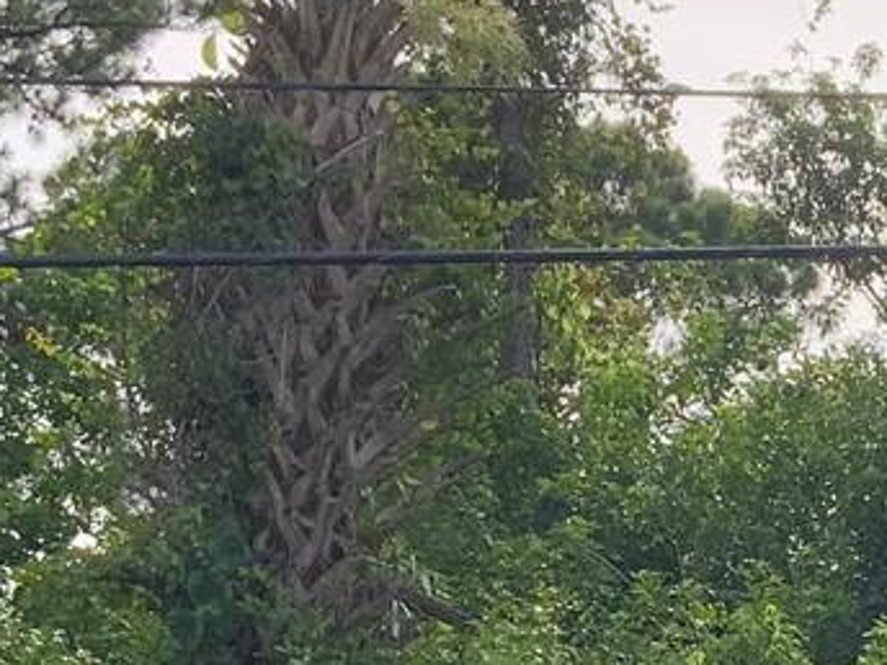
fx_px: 3459
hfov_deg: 14.0
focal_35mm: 135
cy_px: 814
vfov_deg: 10.8
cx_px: 1181
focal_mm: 3
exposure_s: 1/1121
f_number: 1.8
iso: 16
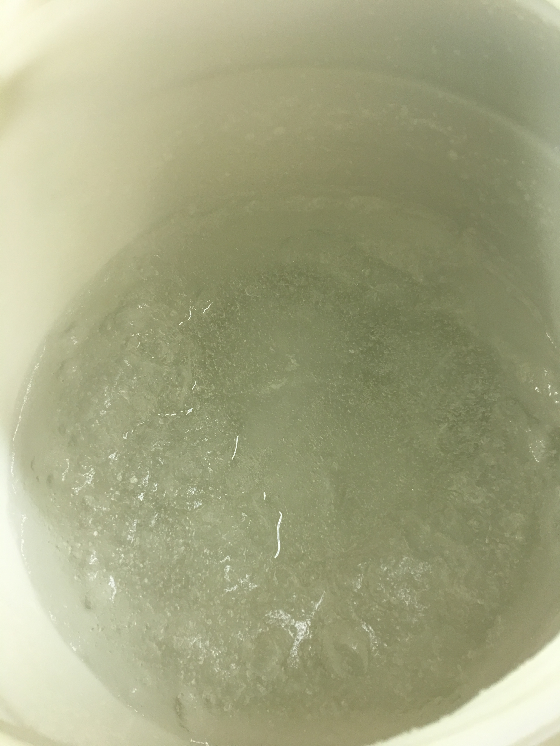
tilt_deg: -68.3
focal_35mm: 29
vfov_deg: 61.7
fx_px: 626
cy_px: 373
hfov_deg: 48.2
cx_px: 280
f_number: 2.2
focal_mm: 4.15
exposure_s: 1/17
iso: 50
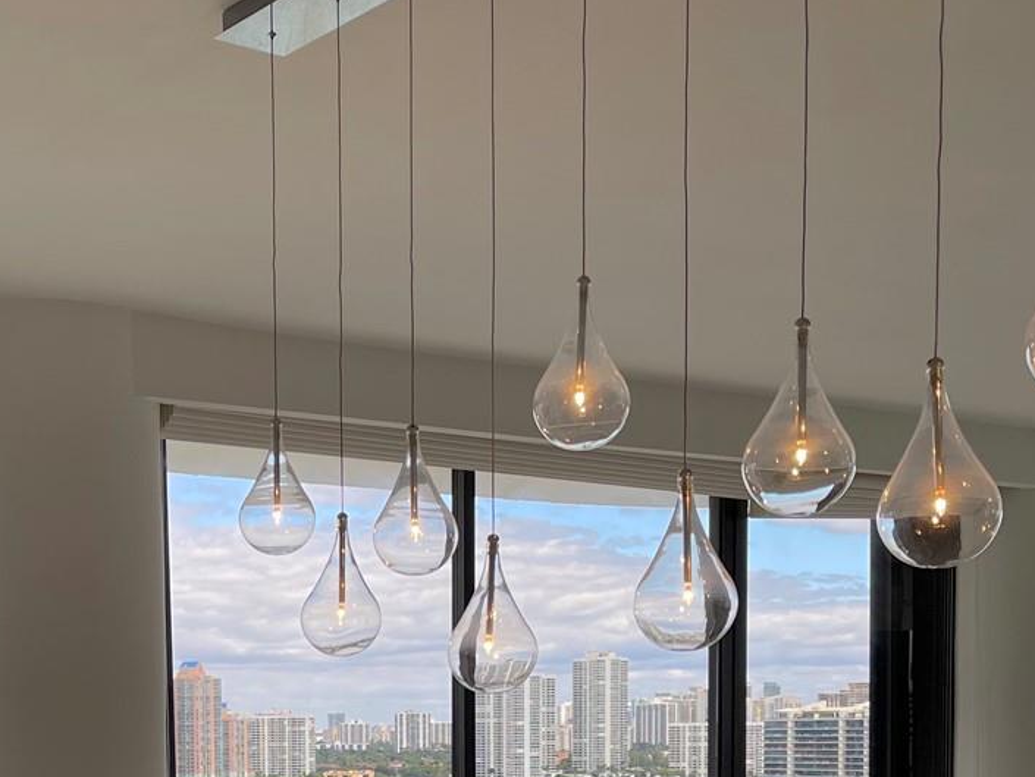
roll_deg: +0.6
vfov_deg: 23.5
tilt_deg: -3.7
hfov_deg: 32.2
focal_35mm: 59
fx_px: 1764
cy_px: 827
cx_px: 292
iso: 32
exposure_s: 1/700
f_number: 1.6
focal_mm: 5.1
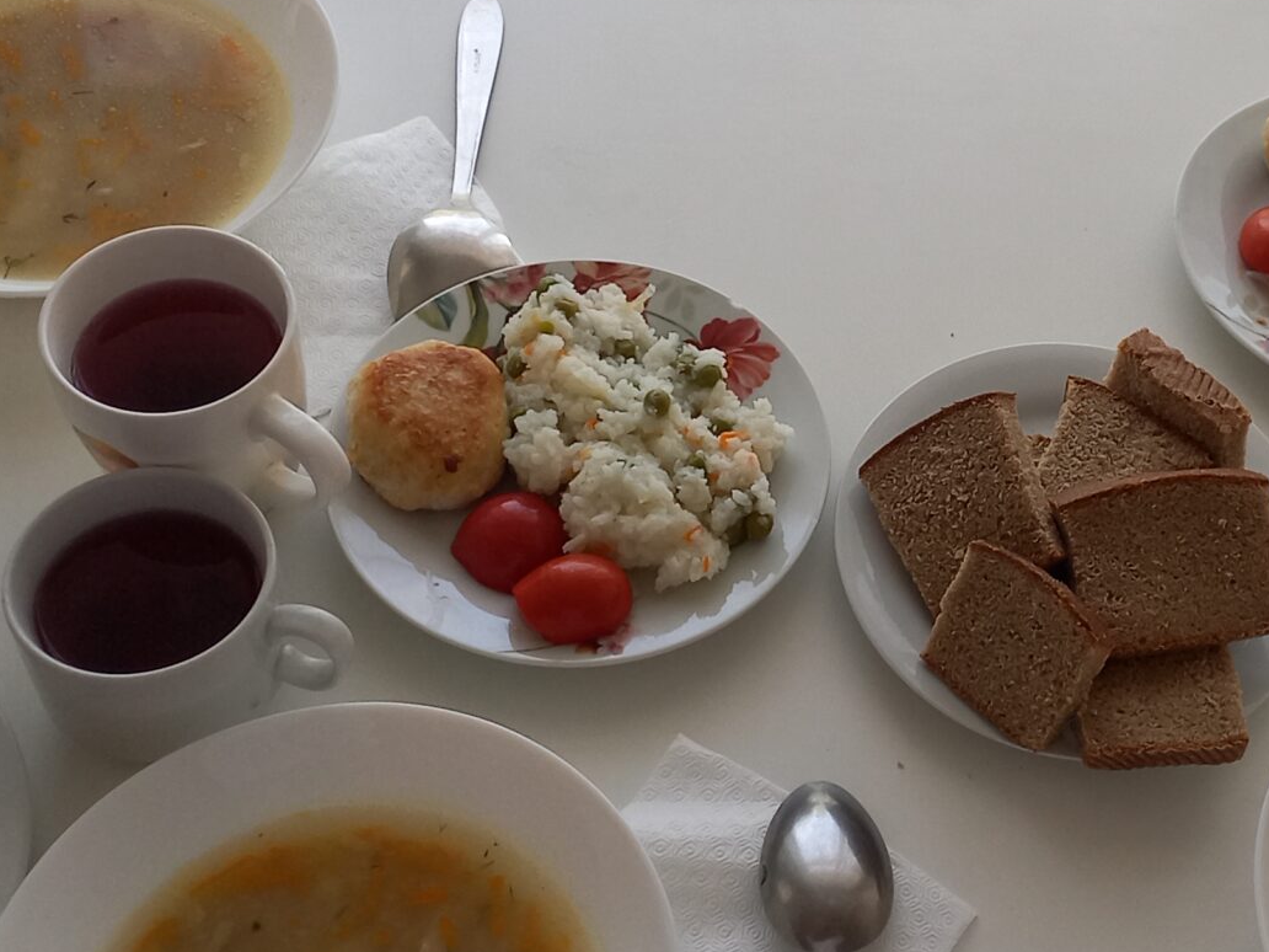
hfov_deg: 30.4
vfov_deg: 23.6
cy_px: 375
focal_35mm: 62
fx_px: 2273
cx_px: 1018
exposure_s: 1/100
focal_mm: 4.65
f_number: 1.8
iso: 100
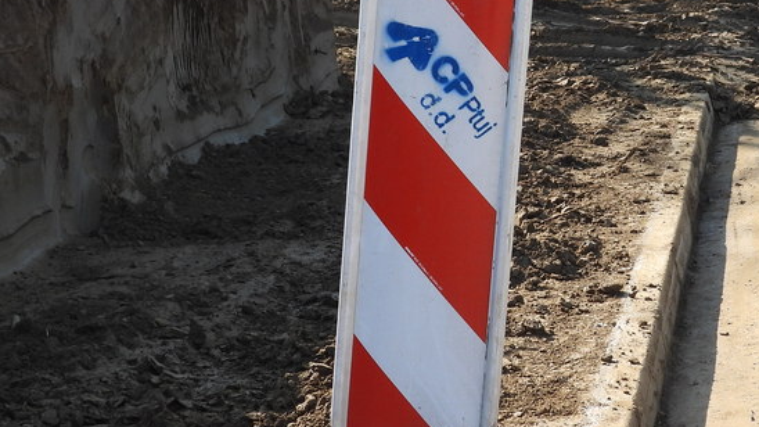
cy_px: 104
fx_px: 2113
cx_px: 521
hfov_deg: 20.3
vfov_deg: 11.5
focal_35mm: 105
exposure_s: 1/500
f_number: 3.2
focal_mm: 7.9
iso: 100
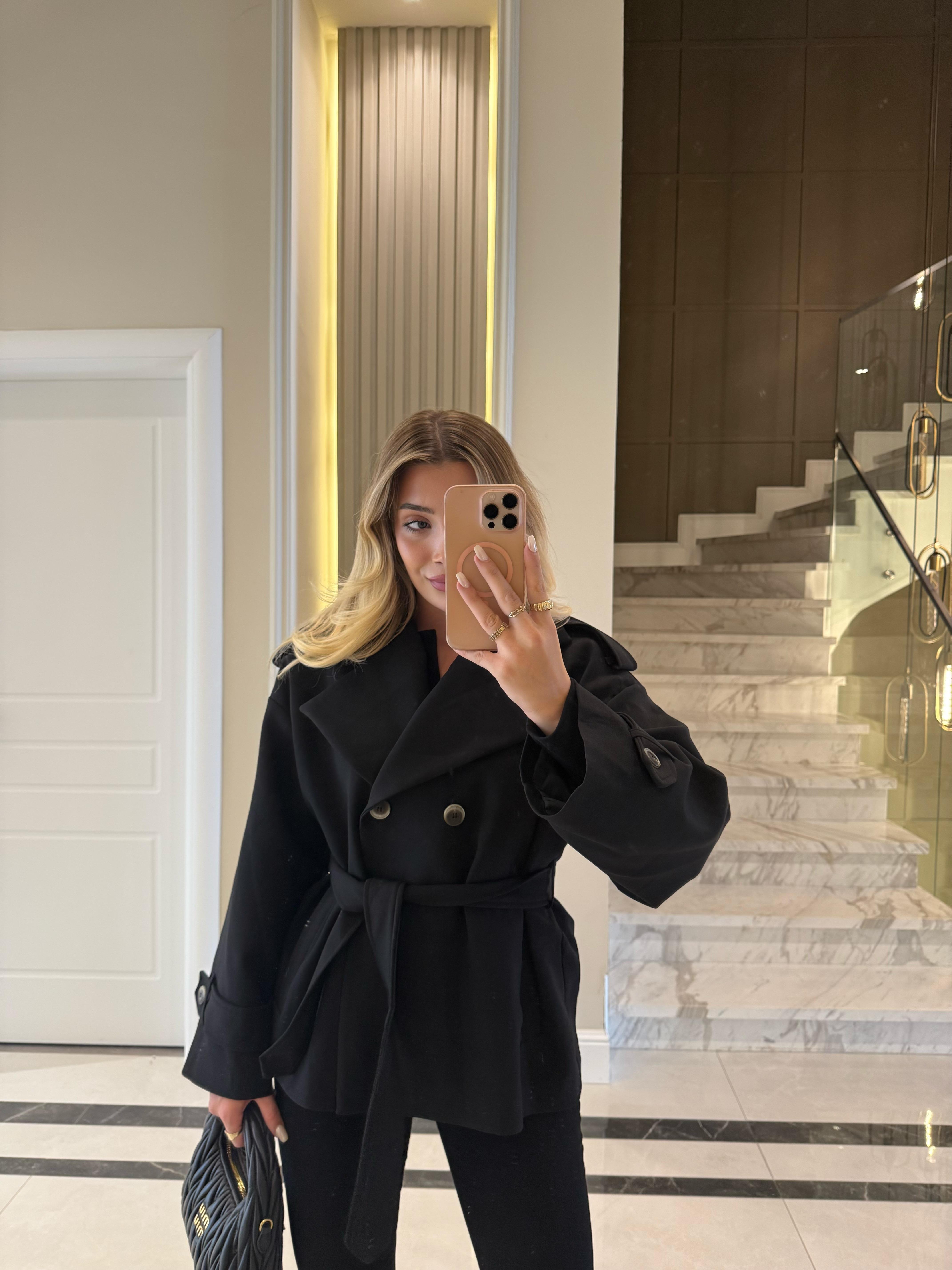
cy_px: 635
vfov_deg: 71.6
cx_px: 476
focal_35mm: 24
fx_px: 880
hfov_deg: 56.8
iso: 200
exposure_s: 1/76
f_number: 1.78
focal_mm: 6.76
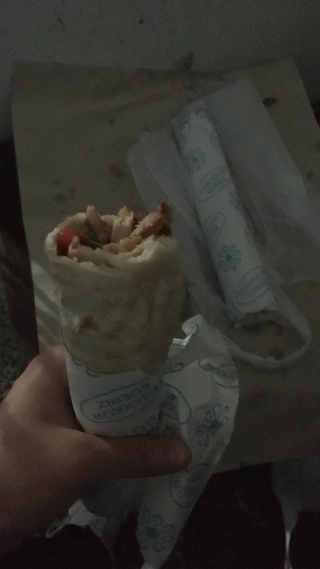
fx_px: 483
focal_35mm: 32
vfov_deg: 61.0
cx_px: 143
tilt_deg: -68.6
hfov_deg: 36.7
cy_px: 282
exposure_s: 1/17
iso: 2000
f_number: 2.2
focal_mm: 4.15
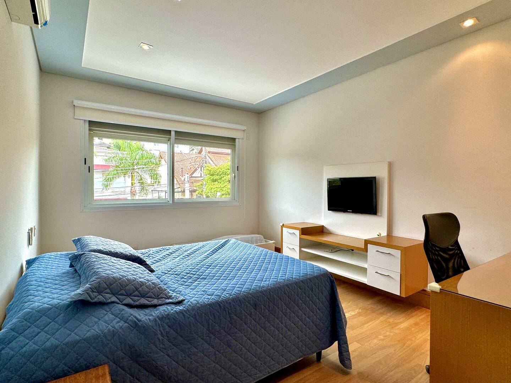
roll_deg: -0.4
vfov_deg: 85.7
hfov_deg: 102.1
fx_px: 207
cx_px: 256
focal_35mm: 14
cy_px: 192
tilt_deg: -0.5
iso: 80
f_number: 2.2
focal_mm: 2.22
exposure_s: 1/120
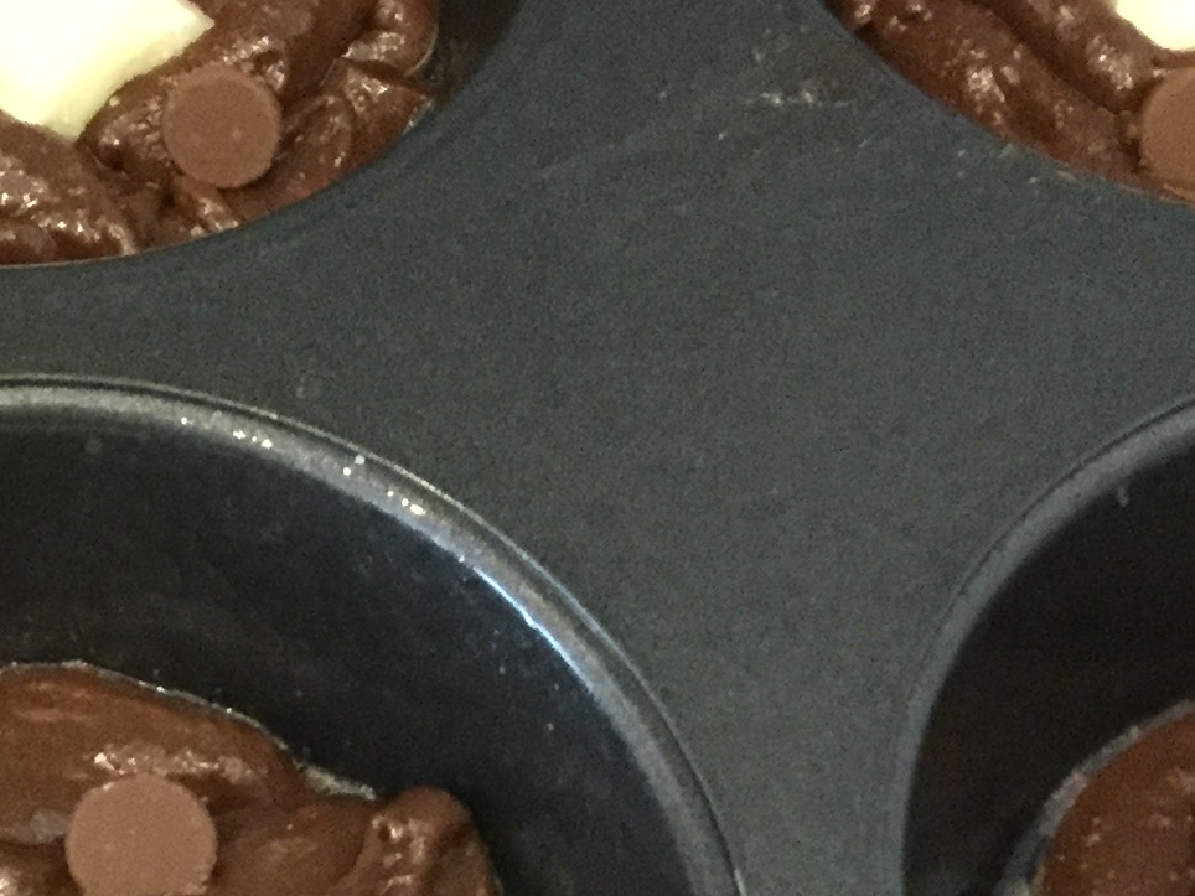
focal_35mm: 105
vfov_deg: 14.1
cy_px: 486
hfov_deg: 18.2
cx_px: -2
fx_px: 3625
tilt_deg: -57.0
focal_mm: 3.3
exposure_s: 1/15
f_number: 2.4
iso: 400
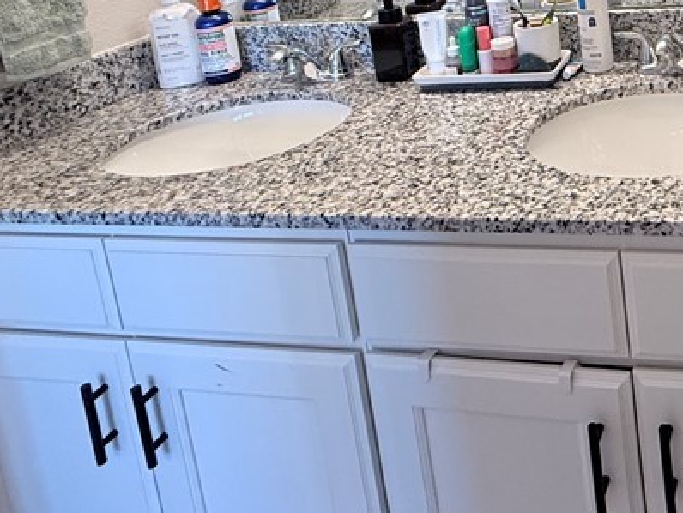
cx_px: 671
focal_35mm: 36
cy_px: -82
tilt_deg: -8.5
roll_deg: +4.7
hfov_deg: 44.3
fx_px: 711
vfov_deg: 33.3
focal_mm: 2.22
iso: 200
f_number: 2.2
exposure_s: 1/60
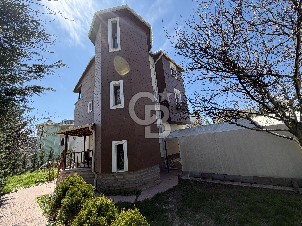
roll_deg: +6.3
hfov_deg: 102.1
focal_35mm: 14
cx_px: 151
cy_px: 113
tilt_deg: +14.0
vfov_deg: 85.7
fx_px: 122
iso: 40
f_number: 2.2
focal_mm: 2.22
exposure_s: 1/770
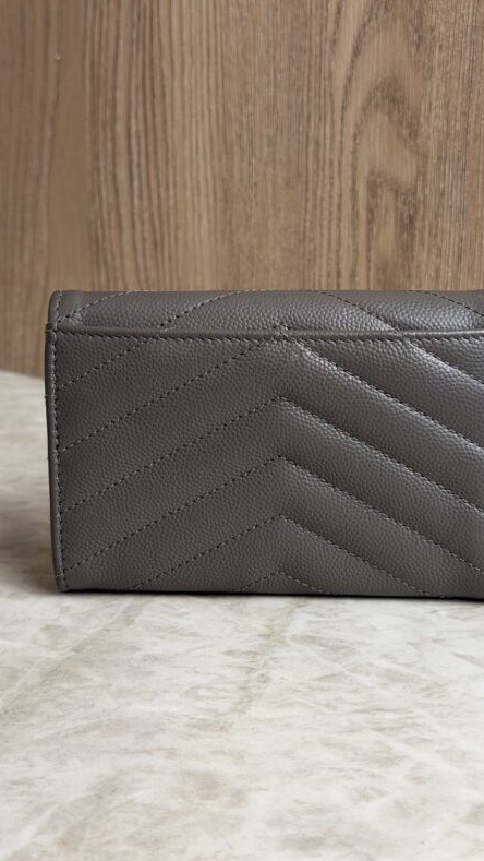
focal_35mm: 53
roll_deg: -0.4
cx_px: 261
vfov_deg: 39.2
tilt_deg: -17.7
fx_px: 1209
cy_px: 428
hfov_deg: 22.6
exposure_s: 1/120
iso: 64
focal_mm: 6.76
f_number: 1.78
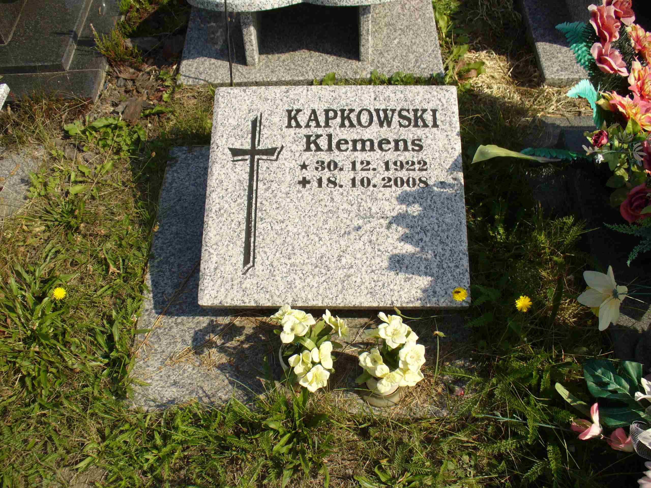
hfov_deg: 50.1
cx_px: 326
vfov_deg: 38.7
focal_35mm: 37
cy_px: 244
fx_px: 696
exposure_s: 1/400
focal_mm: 6.1
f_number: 5.6
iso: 80
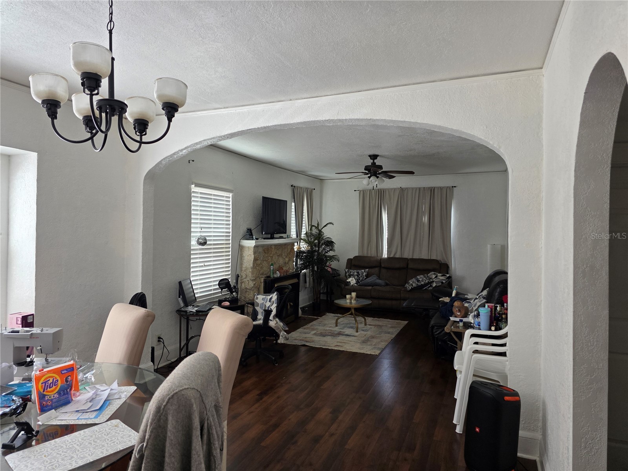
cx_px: 314
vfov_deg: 58.9
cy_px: 236
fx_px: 417
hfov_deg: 73.9
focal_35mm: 23
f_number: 1.7
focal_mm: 6.3
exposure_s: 1/180
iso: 100
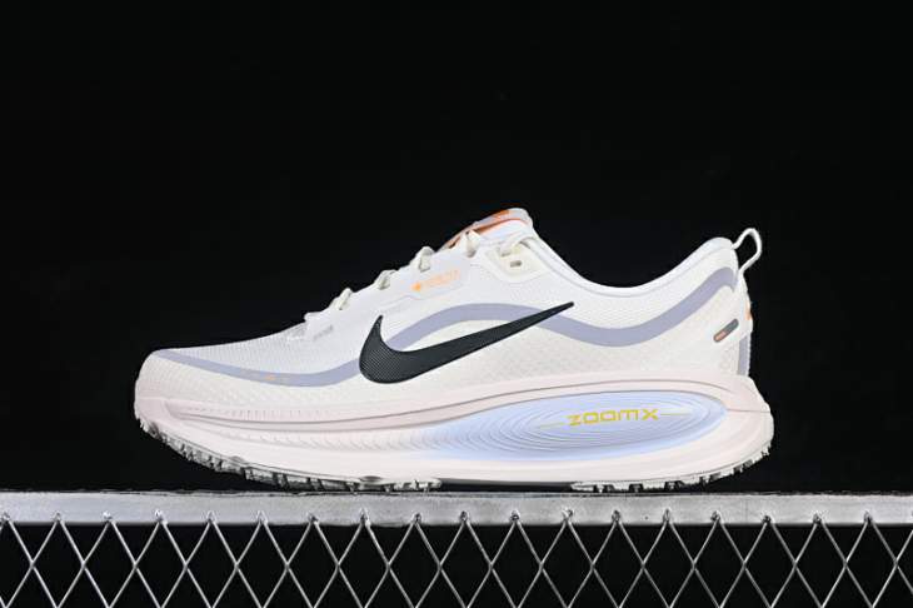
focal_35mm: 75
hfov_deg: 27.0
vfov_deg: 18.2
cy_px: 304
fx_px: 1901
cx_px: 456
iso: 160
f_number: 8
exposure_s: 1/80
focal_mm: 50
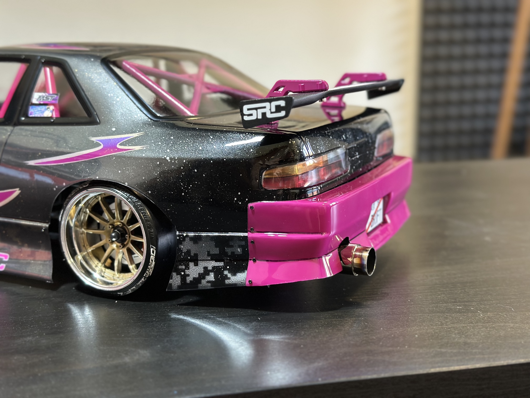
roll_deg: -0.1
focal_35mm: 48
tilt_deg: -11.8
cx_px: 265
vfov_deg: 30.3
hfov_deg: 39.7
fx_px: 735
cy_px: 199
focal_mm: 6.86
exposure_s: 1/50
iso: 250
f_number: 1.78
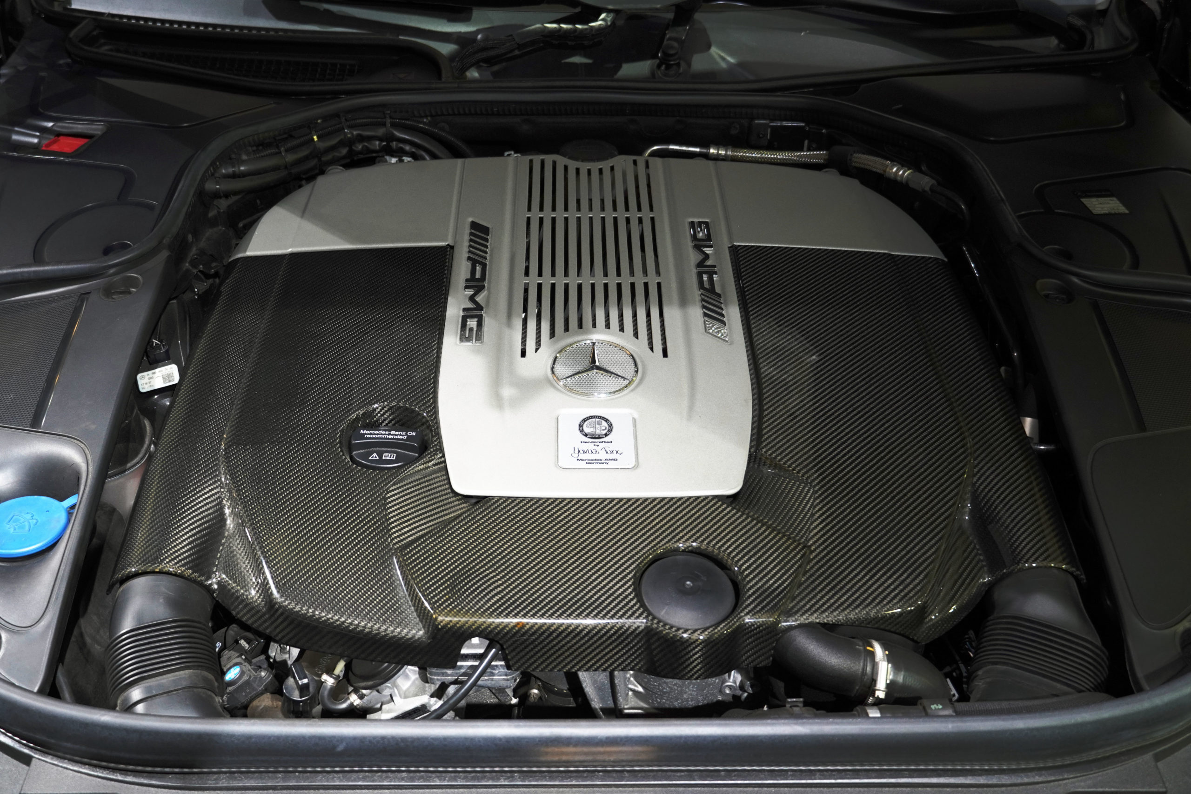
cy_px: 397
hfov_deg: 49.6
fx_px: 1290
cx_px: 596
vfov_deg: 34.2
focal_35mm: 39
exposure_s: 1/40
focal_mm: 26
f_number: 4
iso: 640
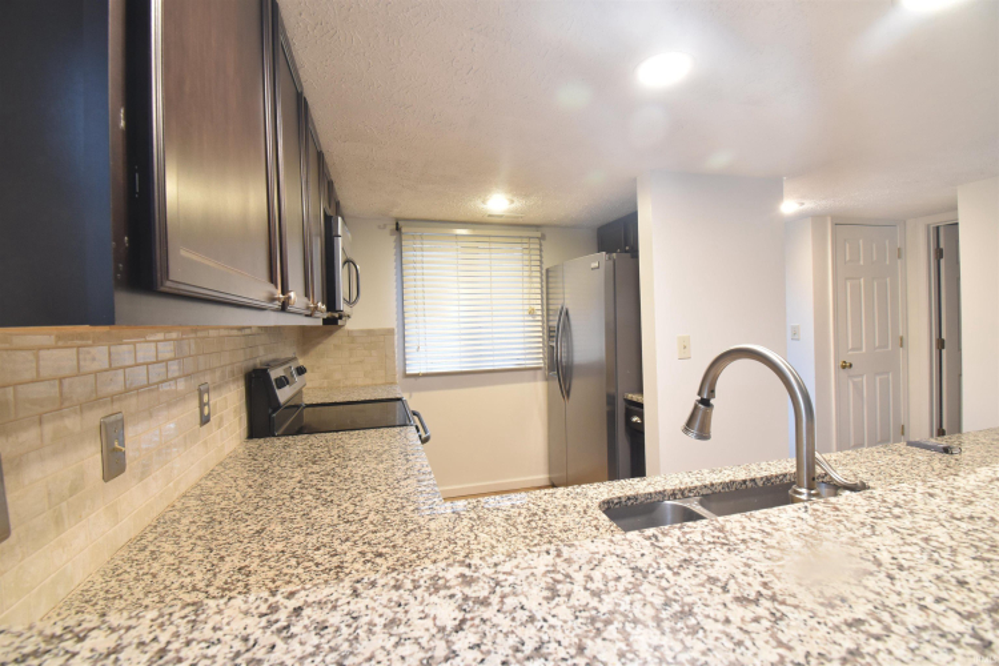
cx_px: 500
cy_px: 333
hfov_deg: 100.4
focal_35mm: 15
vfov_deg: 77.3
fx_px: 416
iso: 400
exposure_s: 1/4
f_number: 8
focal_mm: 10
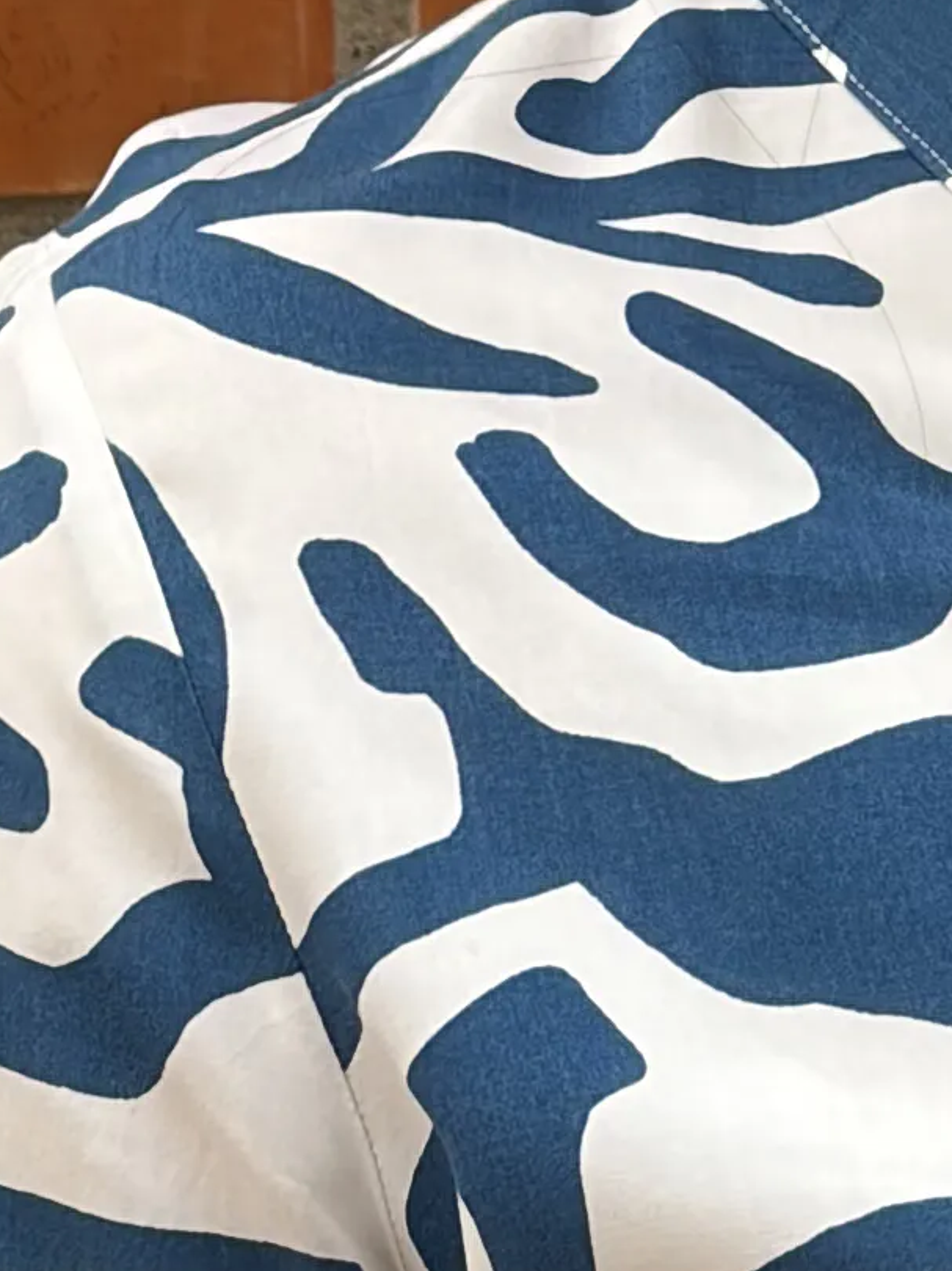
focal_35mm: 259
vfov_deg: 7.5
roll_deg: +1.4
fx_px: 9502
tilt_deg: -8.4
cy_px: -565
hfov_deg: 5.7
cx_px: 1455
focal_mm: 5.96
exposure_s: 1/122
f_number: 1.6
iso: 32
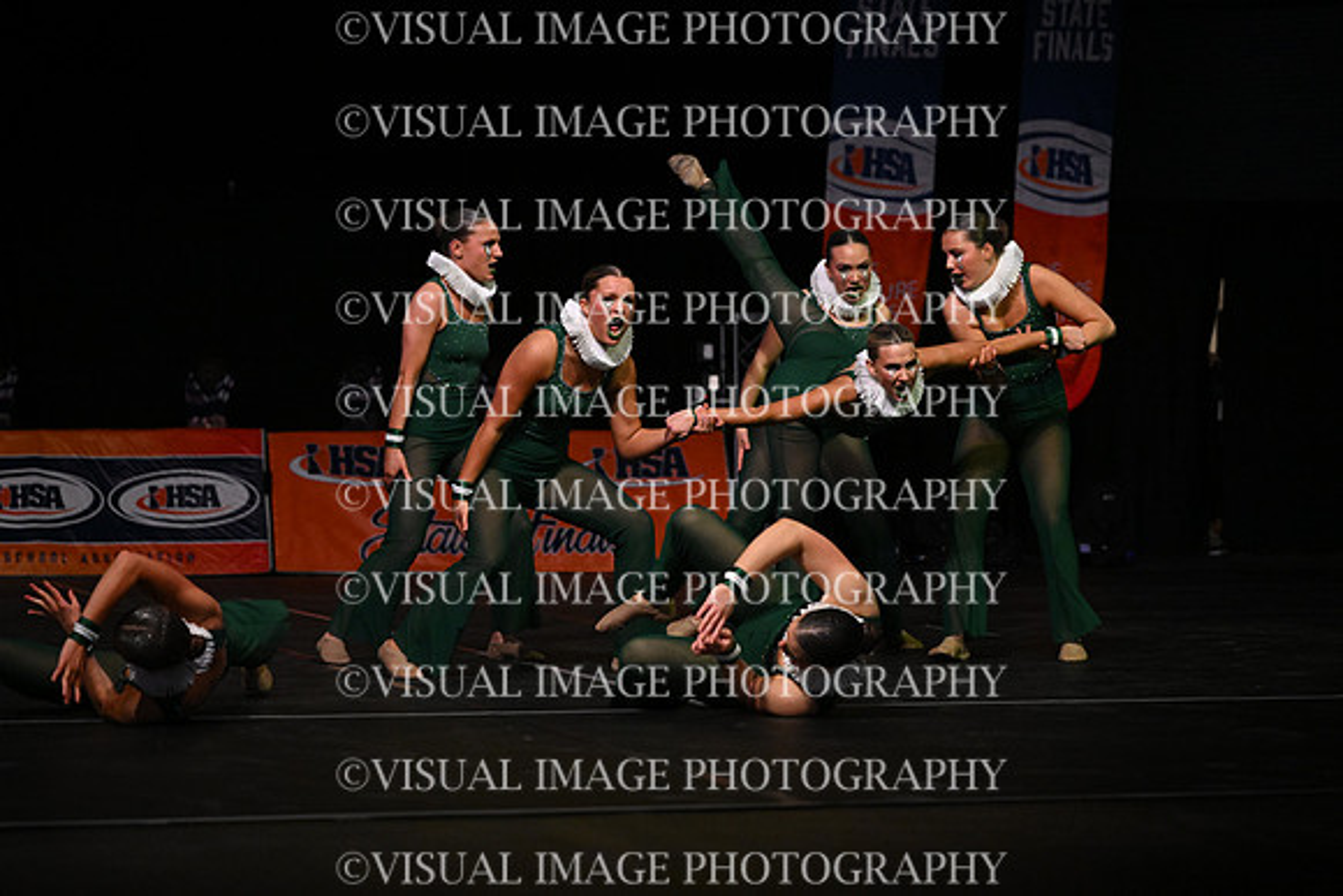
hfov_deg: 18.6
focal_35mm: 110
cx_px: 672
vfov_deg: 12.5
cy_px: 448
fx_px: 4104
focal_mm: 110
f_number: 4
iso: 6400
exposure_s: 1/1000
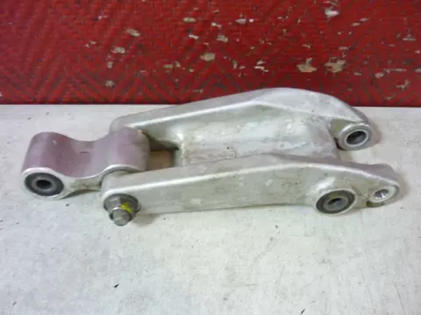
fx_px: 401
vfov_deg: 42.9
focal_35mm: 33
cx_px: 210
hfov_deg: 55.4
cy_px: 158
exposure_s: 1/8
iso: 400
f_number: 2.8
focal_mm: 5.5
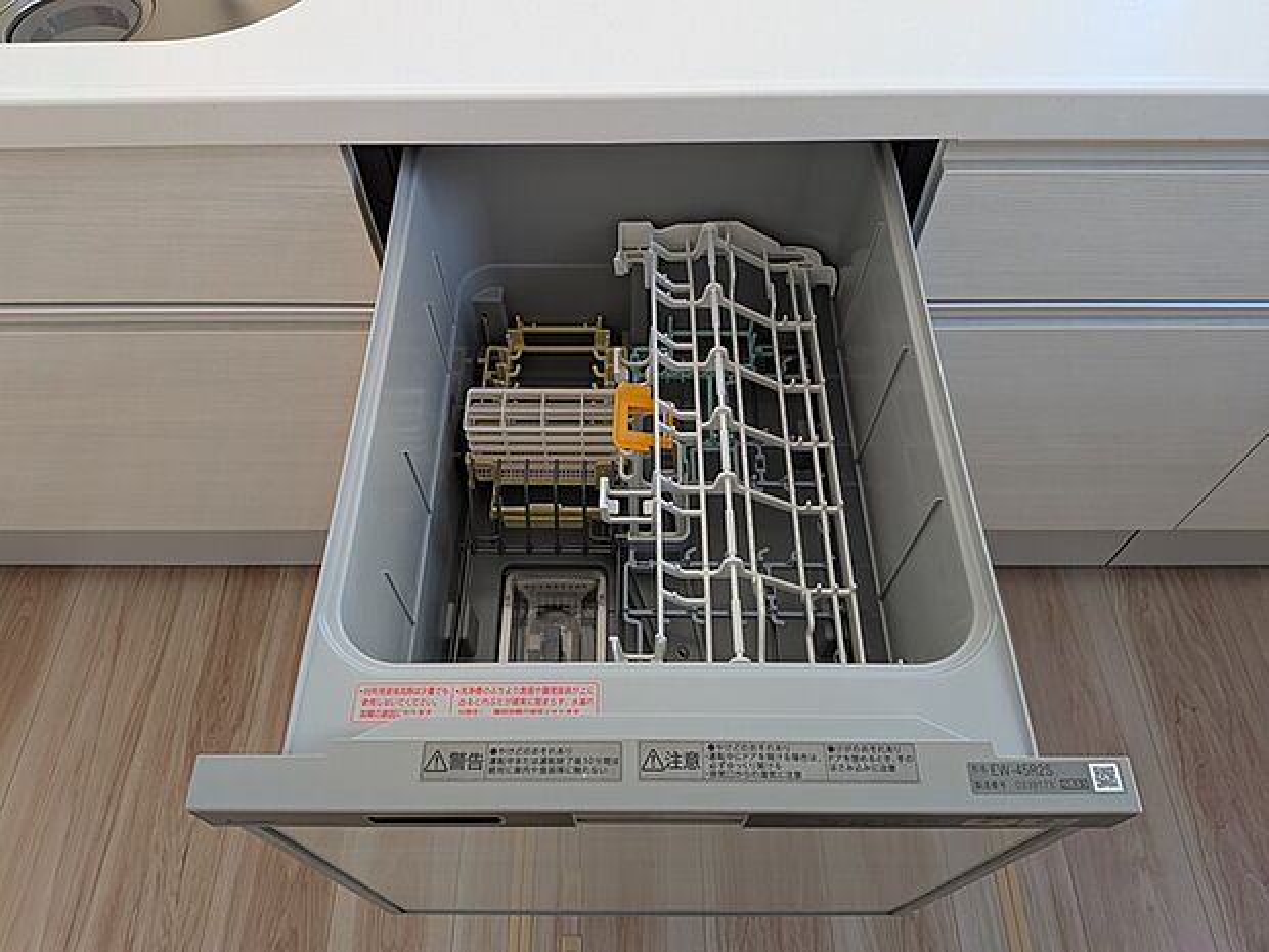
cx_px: 634
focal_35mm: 24
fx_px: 880
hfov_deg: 71.6
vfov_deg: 56.8
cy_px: 476
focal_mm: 4.53
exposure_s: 1/100
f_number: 1.7
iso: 97
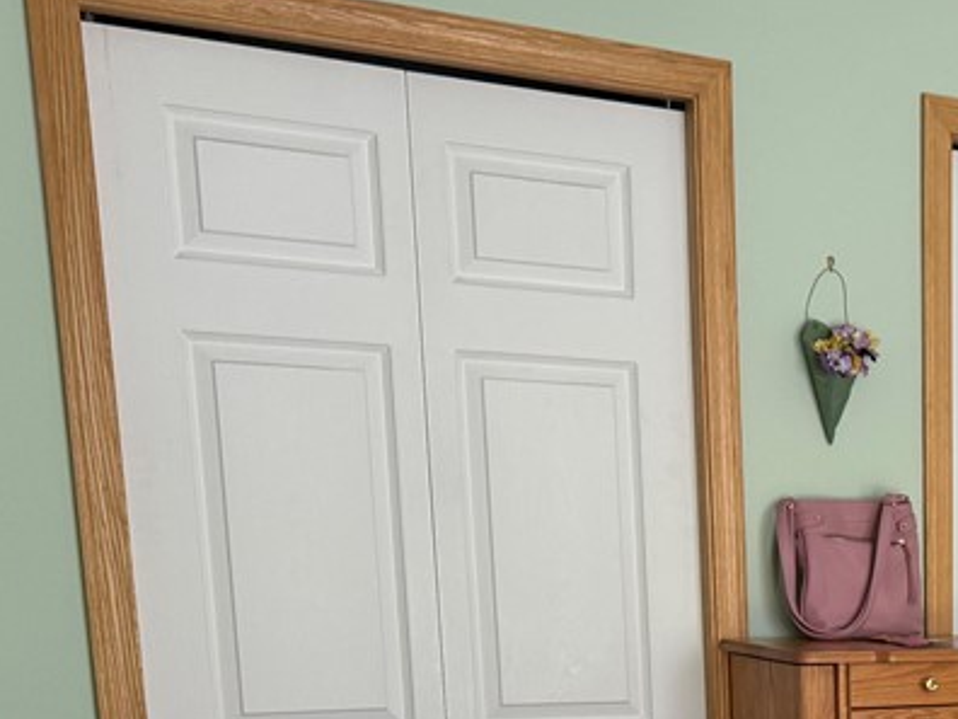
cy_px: 903
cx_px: 1064
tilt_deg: -12.5
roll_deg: -1.1
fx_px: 1716
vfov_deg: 21.6
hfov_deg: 28.3
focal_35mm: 62
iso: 250
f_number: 1.78
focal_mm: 6.76
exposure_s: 1/60
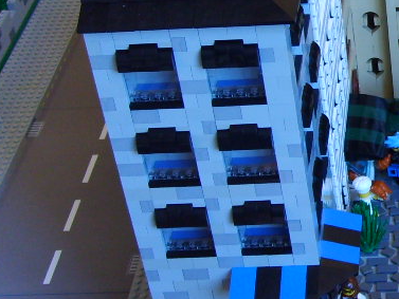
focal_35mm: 95
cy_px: 81
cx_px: 528
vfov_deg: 15.5
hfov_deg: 19.0
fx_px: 1095
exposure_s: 1/30
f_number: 2.8
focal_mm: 5.8
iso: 100
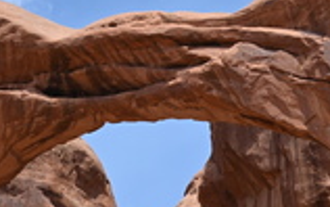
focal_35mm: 159
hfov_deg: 13.1
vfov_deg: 8.0
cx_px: 132
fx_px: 1431
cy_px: 346
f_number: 7.1
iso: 100
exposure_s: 1/400
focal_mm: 44
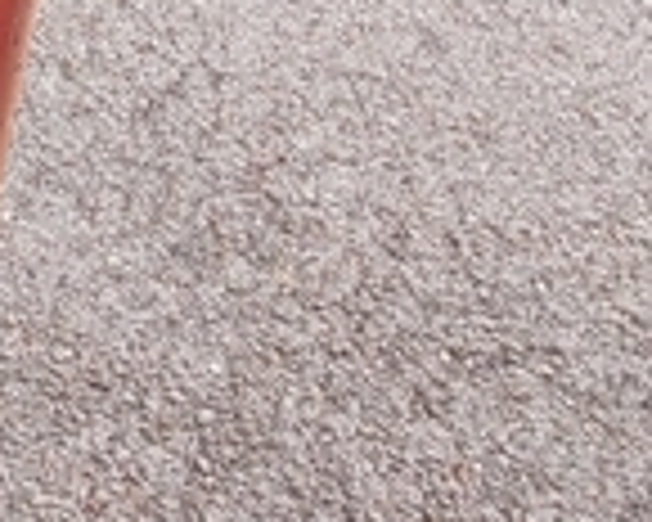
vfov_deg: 12.0
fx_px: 2084
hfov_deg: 15.3
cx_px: -535
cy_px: -652
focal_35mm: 108
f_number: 1.94
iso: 28
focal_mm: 3.45
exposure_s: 1/309
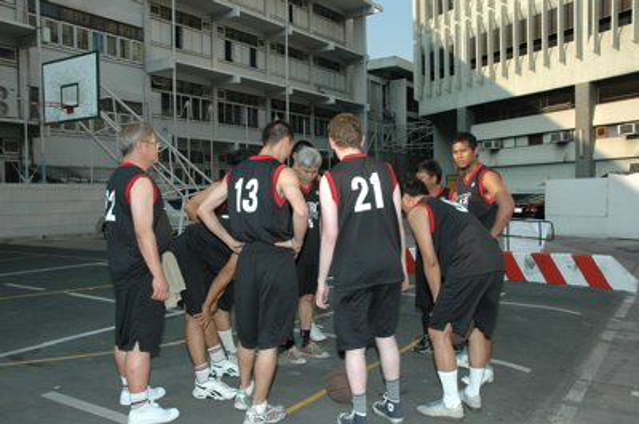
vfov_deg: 39.8
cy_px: 212
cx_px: 320
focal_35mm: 33
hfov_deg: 57.3
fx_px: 585
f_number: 9
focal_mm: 22
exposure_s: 1/320
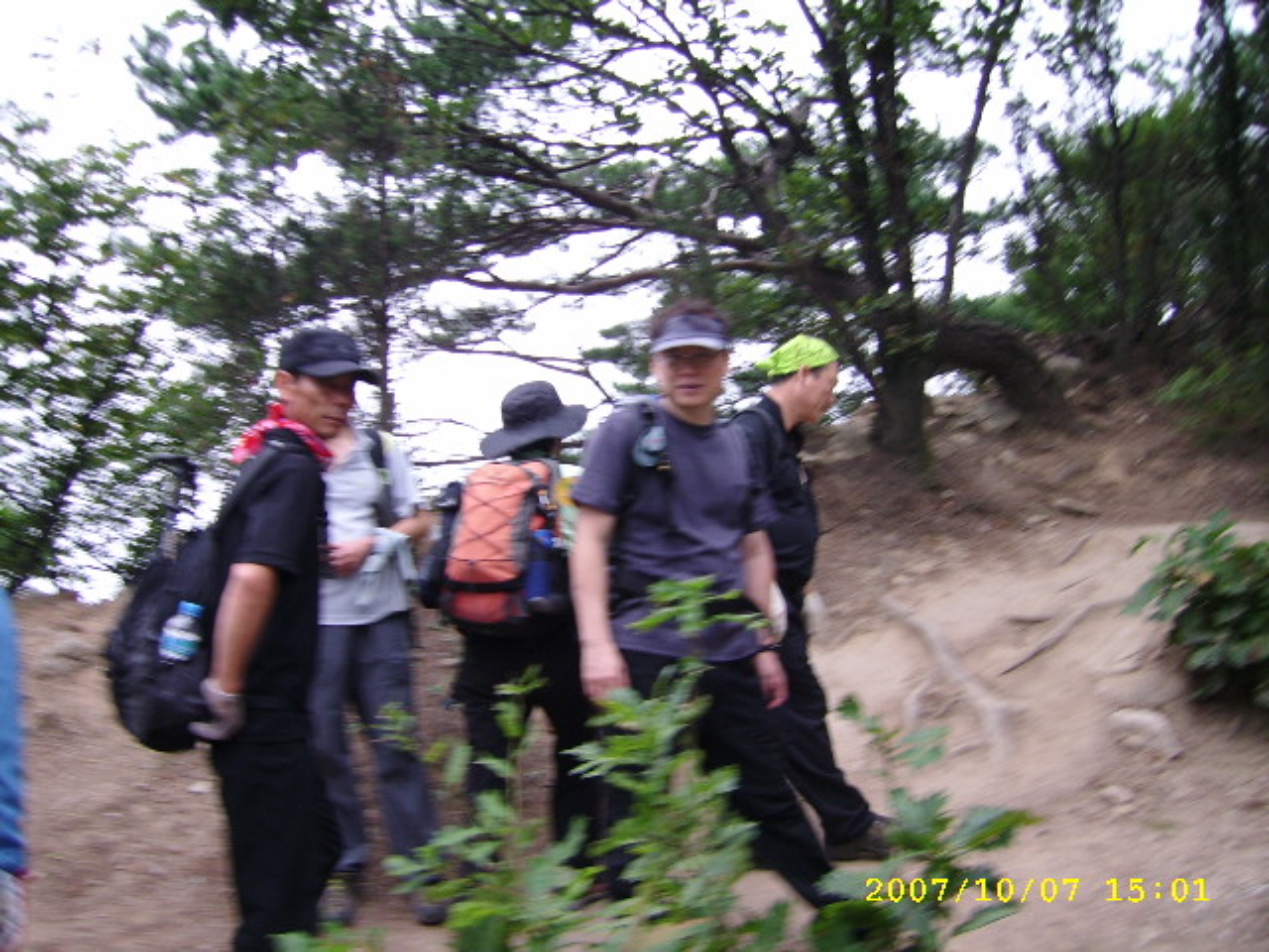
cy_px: 476
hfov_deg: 52.6
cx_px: 634
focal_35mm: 35
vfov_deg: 40.7
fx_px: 1283
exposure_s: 1/36
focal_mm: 5.95
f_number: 2.8
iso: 100
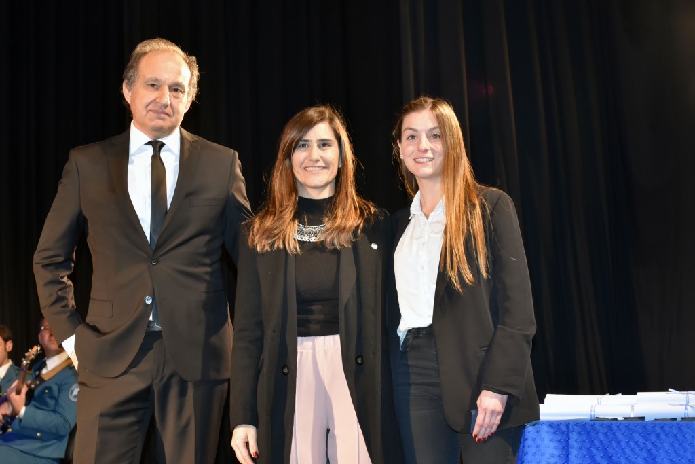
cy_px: 232
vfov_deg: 20.2
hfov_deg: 29.9
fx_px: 1303
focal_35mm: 68
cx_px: 348
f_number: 4.8
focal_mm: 45
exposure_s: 1/60
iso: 800
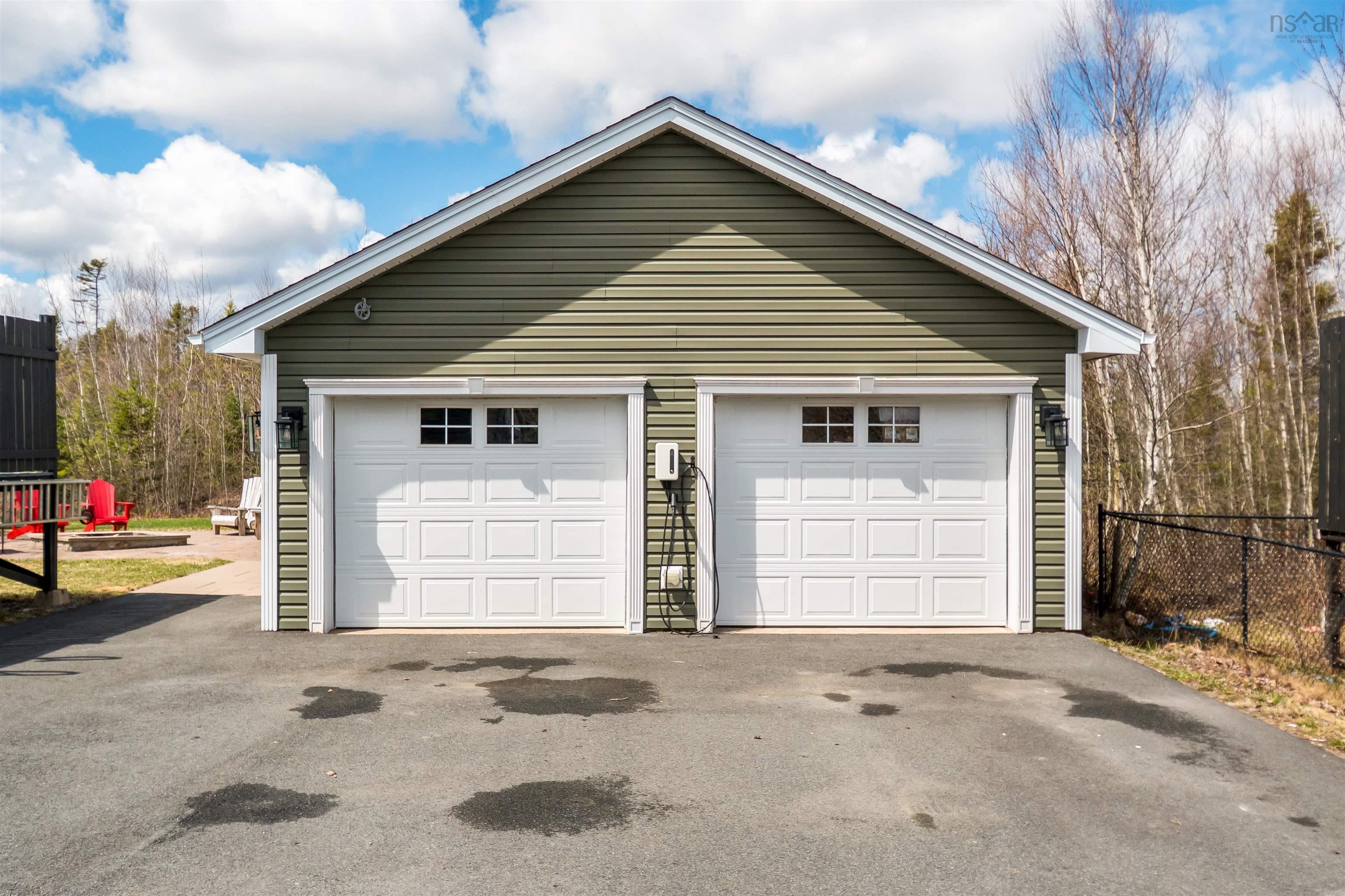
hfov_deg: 53.1
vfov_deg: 36.9
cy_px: 448
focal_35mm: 36
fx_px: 1345
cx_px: 672
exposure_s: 1/2500
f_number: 6.3
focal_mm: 24
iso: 400
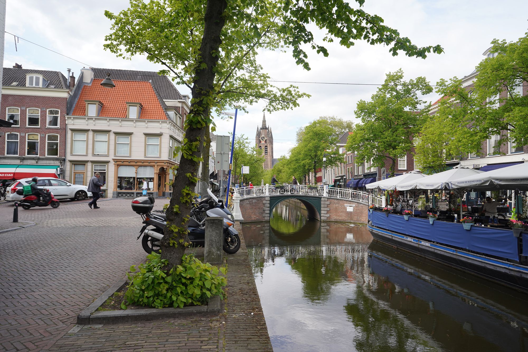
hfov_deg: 73.7
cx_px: 264
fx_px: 352
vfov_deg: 53.1
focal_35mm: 24
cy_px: 176
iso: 100
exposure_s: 1/100
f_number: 9
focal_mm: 24
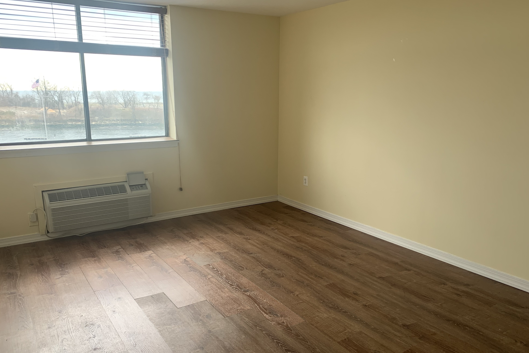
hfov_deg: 65.5
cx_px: 259
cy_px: 187
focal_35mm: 28
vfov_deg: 46.4
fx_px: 411
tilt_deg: -14.8
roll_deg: -0.6
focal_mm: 4.25
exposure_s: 1/121
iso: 50
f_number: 1.8
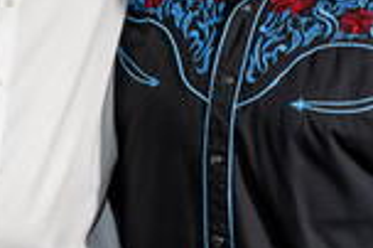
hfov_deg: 16.7
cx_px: 104
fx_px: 1263
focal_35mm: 122
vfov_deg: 10.8
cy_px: -115
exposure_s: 1/200
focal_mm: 41
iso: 800
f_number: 5.6
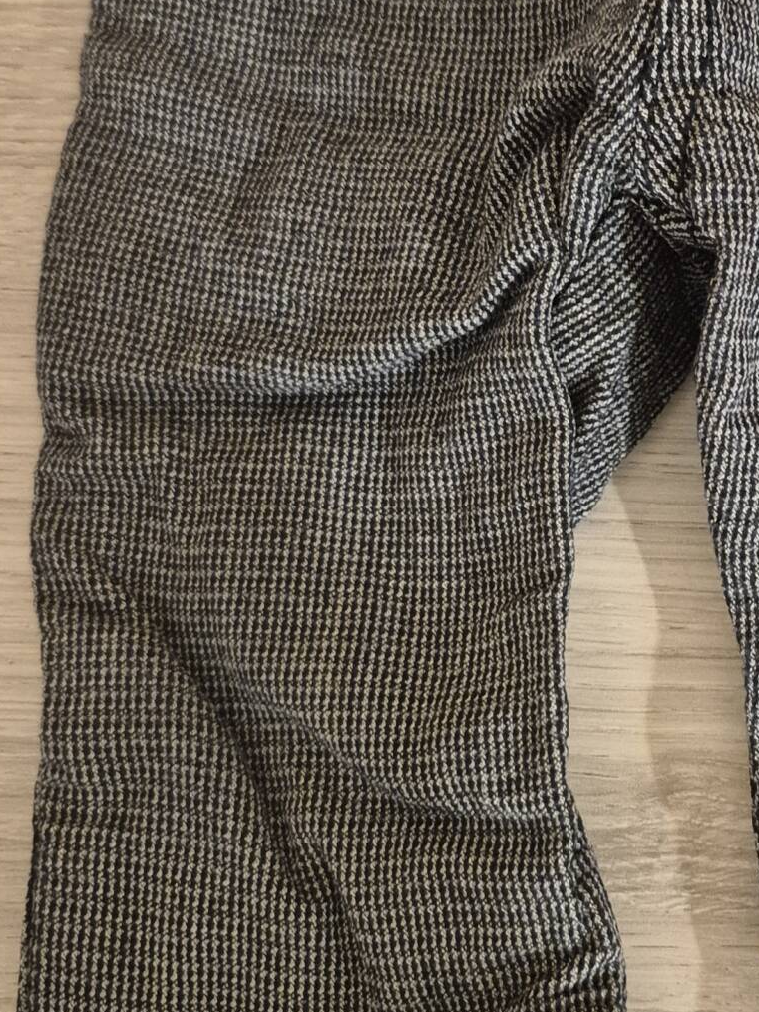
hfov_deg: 23.9
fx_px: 1696
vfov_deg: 33.2
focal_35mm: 58
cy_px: 437
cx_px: 787
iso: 1600
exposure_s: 1/50
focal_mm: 5.4
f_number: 1.8
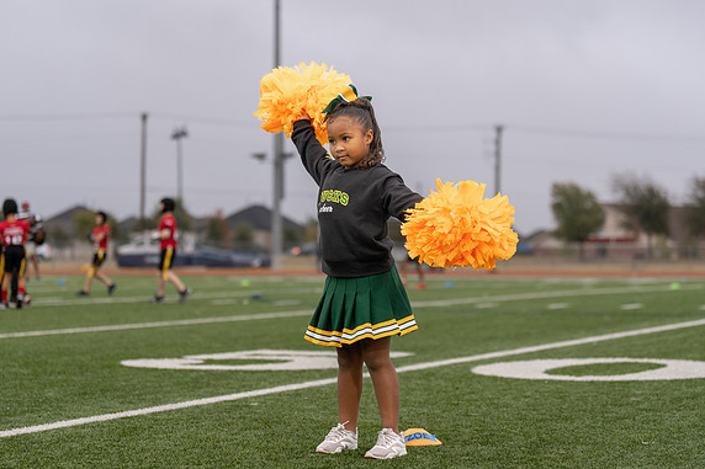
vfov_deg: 15.5
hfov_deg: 23.1
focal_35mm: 88
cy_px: 234
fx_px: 1723
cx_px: 351
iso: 500
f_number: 2.8
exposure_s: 1/1000
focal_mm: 81
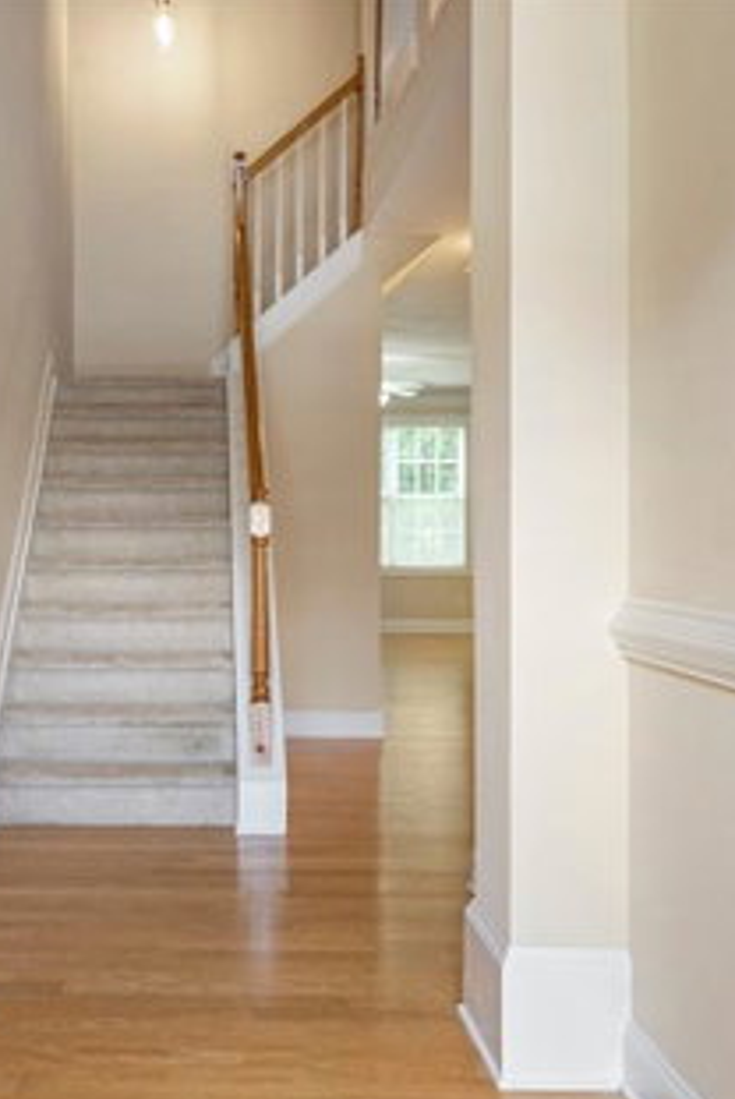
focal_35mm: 37
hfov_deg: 35.2
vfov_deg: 51.8
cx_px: 180
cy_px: 555
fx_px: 1131
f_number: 8
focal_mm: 24
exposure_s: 1/30
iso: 640
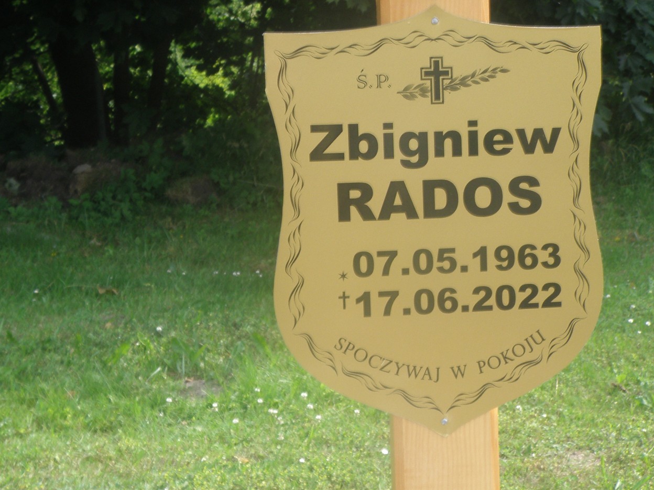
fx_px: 1436
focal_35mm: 76
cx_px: 453
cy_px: 224
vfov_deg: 19.4
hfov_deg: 25.5
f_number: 5.6
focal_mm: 9.31
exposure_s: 1/100
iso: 64
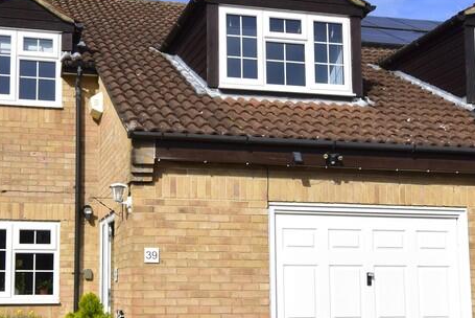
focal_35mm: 54
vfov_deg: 25.0
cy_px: 208
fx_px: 713
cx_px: 161
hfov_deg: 36.5
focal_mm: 16
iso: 640
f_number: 8
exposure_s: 1/1600
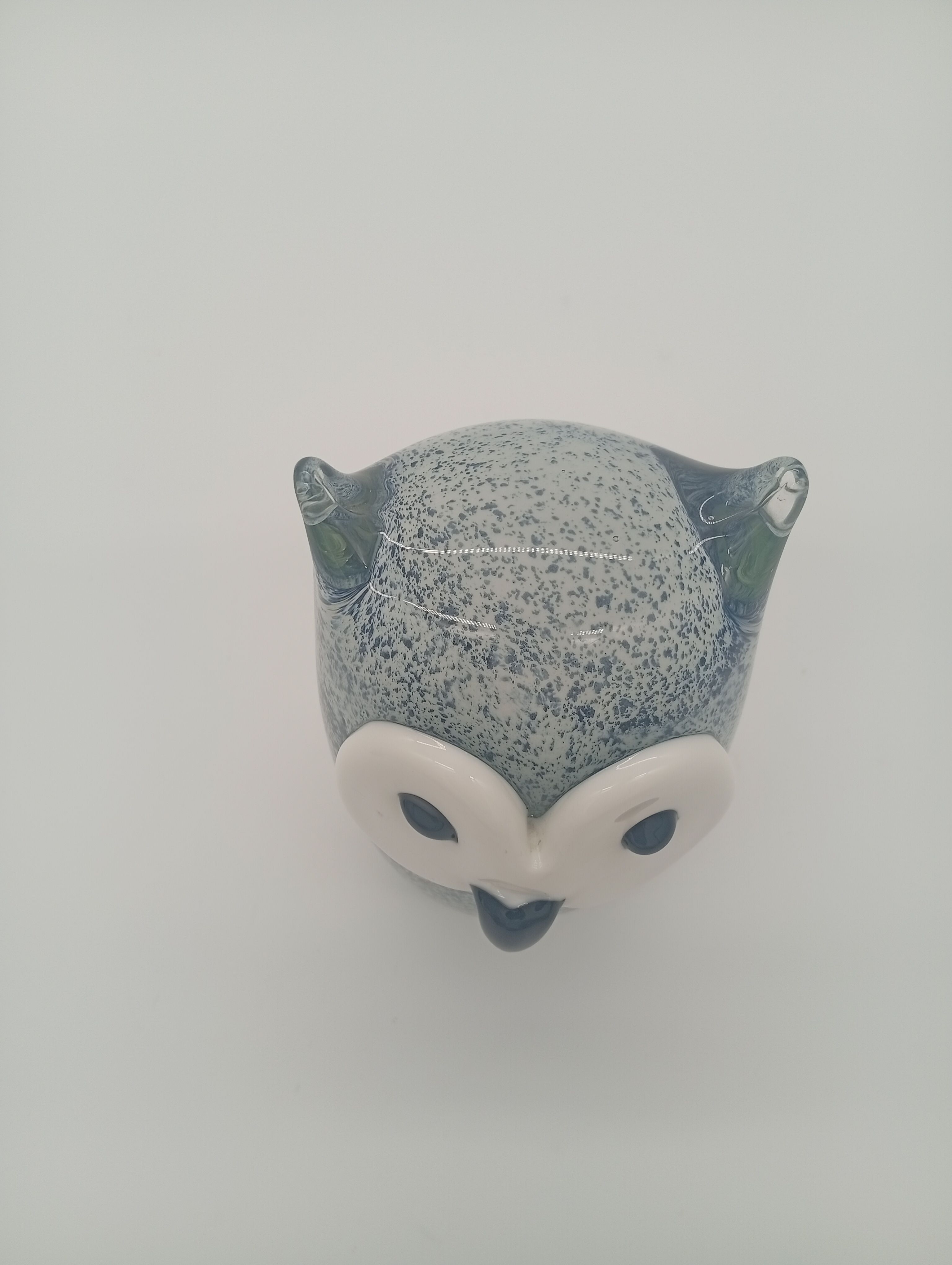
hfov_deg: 51.5
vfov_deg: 65.2
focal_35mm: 27
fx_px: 988
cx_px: 476
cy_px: 632
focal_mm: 3.98
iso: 50
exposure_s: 1/115
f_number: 1.8
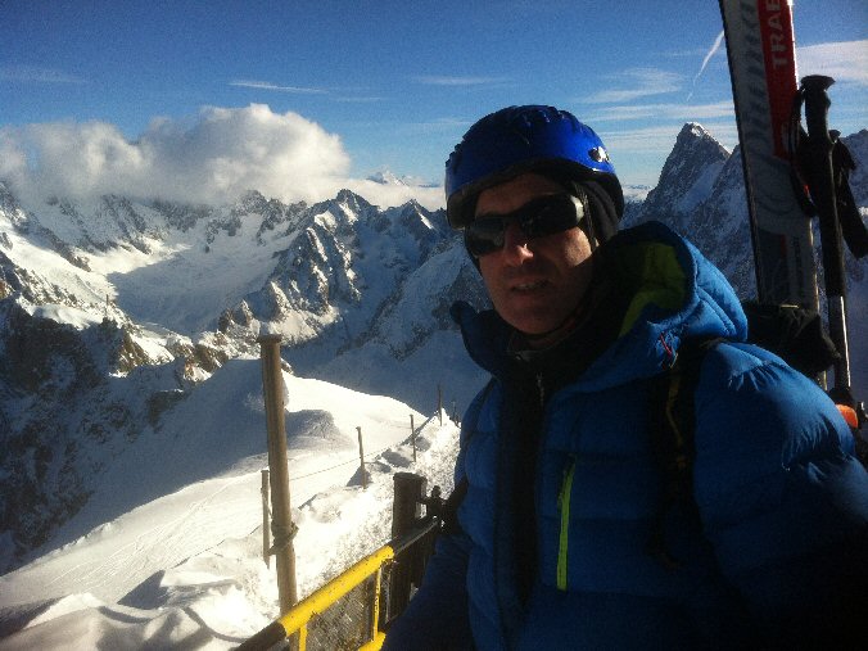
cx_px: 434
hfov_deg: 52.6
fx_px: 878
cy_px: 326
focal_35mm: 35
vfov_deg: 40.7
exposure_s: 1/2155
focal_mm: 3.85
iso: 80
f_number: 2.8
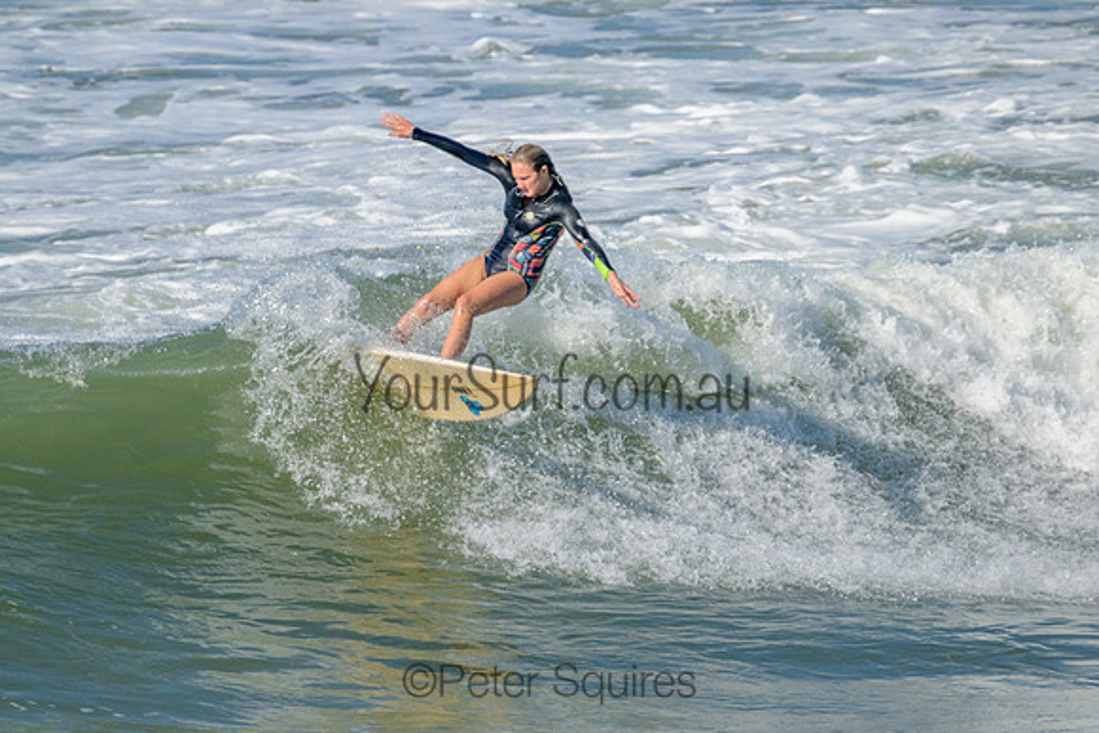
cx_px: 435
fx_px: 31467
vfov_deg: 1.3
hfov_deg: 2.0
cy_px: 377
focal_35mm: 1031
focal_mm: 800
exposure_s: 1/2000
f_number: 11
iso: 640
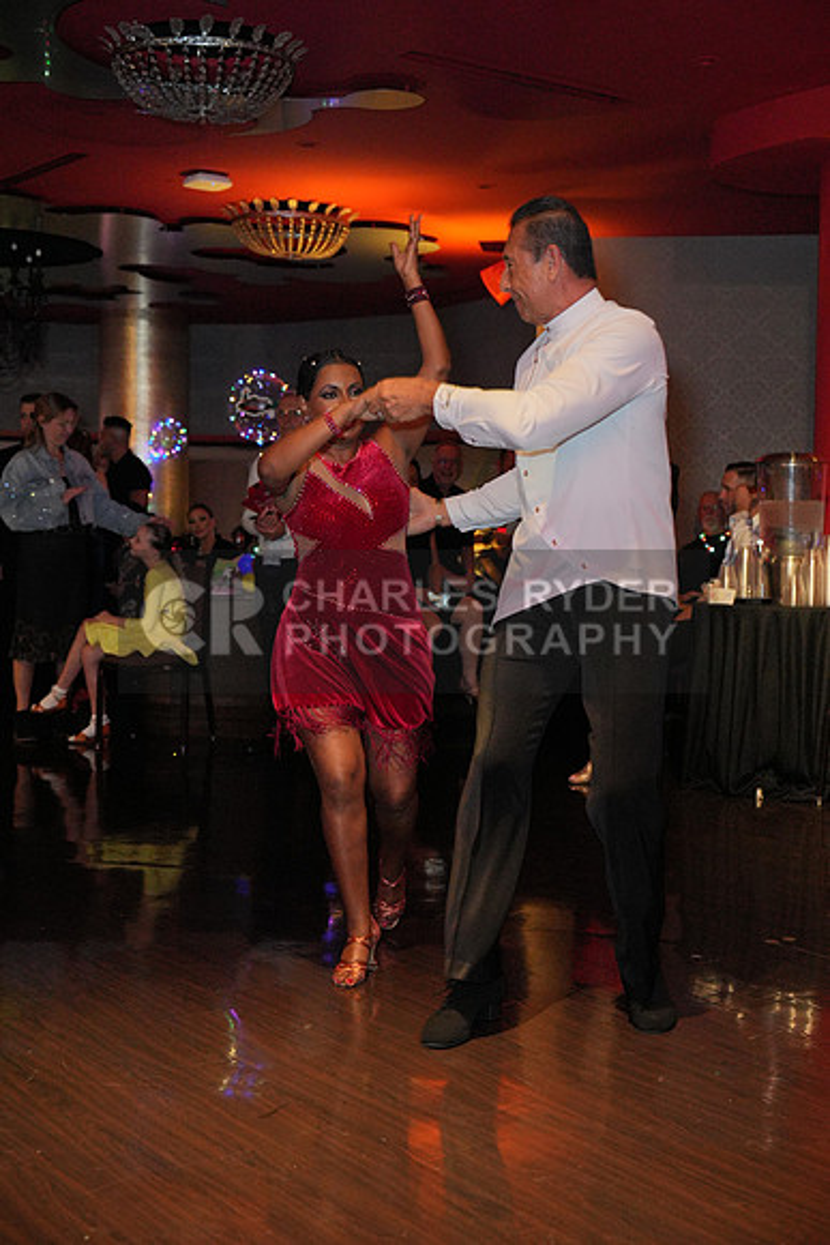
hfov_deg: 28.7
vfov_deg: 41.9
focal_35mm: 47
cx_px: 415
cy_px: 622
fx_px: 1624
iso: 4000
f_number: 4
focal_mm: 47
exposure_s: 1/200
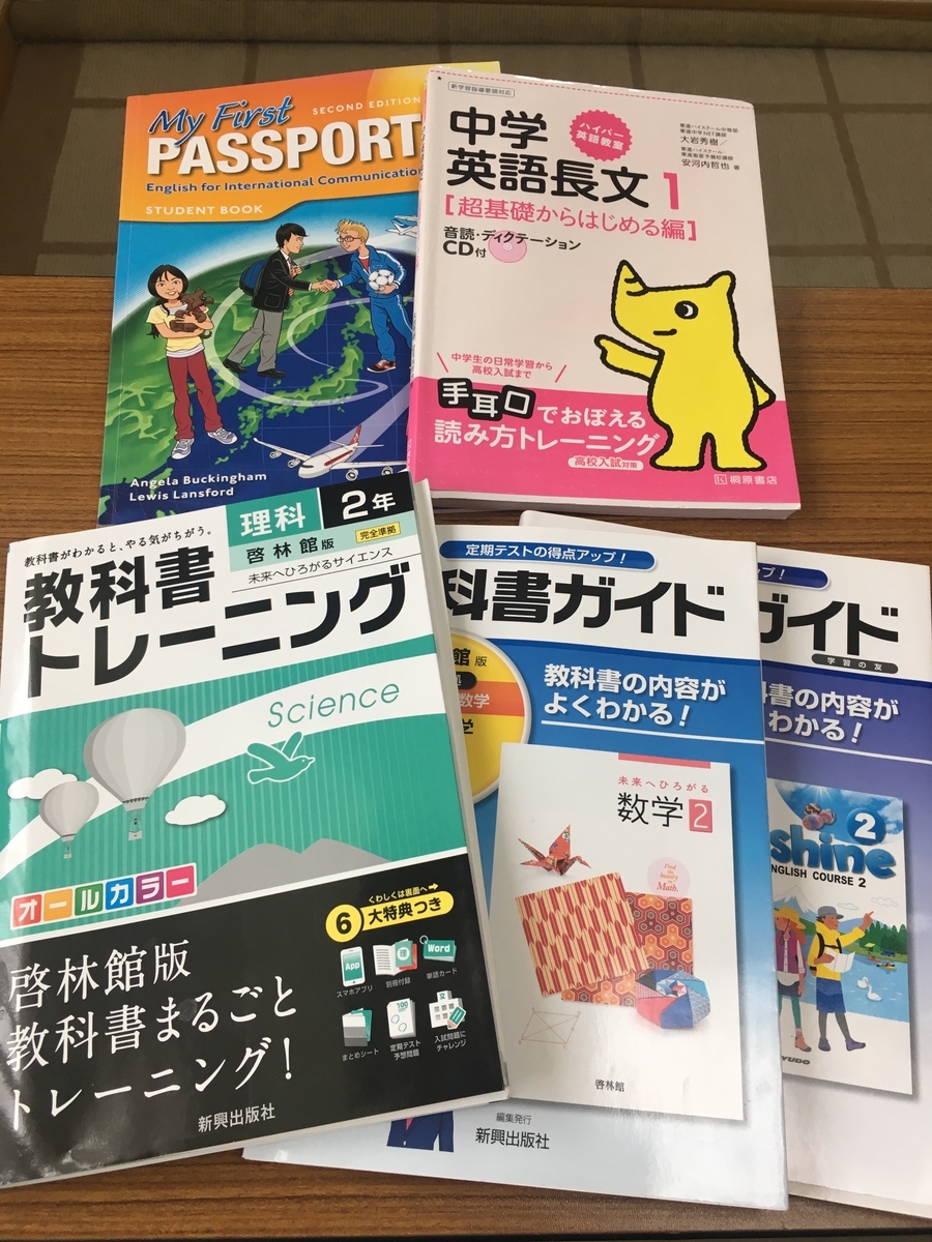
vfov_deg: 61.7
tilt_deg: -61.4
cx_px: 466
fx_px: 1041
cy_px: 621
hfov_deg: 48.2
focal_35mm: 29
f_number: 2.2
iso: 25
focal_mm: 4.15
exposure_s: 1/33
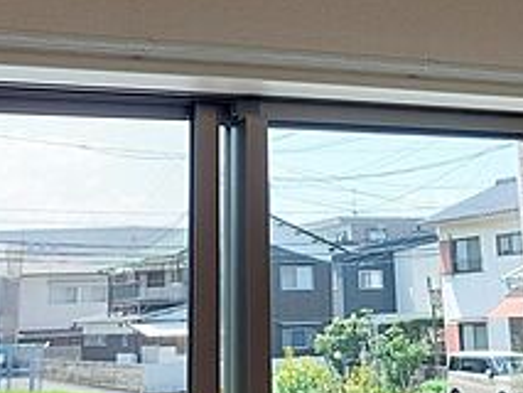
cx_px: 302
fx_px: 1088
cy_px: -47
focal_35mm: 72
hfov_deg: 27.0
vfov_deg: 19.5
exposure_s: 1/120
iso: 25
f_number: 1.8
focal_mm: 5.23
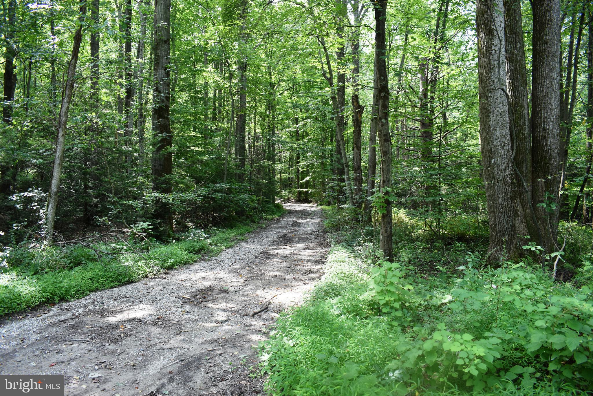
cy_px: 198
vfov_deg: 47.9
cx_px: 296
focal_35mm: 27
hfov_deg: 67.4
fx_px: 445
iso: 400
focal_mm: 18
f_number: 5
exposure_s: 1/100
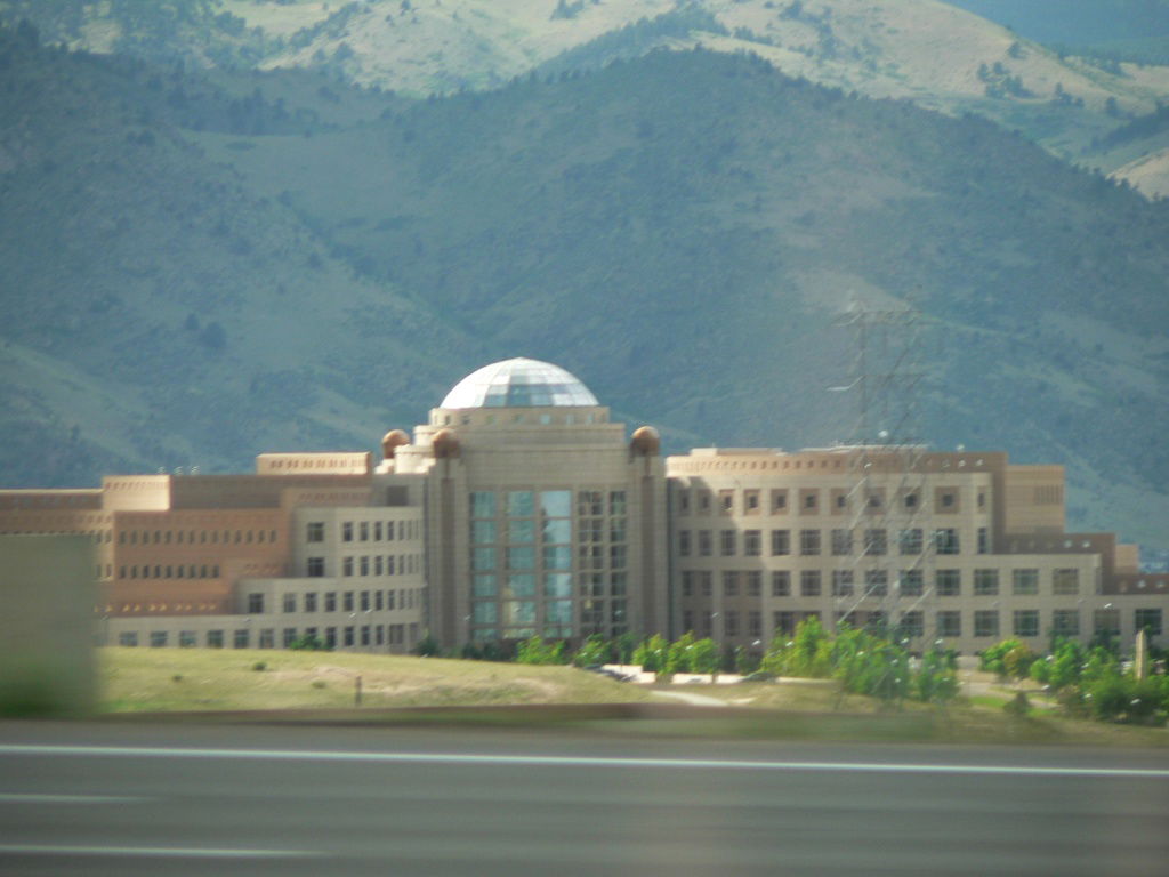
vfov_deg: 4.0
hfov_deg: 5.3
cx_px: 584
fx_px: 12563
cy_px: 438
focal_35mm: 372
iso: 80
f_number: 3.3
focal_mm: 62
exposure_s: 1/100
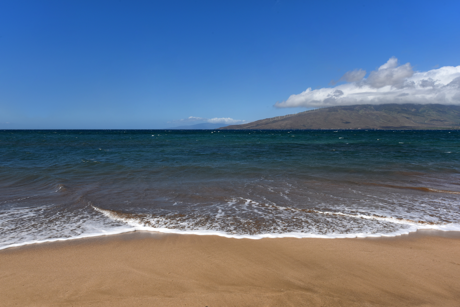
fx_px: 307
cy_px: 154
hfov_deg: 73.7
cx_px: 230
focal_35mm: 24
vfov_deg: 53.2
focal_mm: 24
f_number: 14
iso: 100
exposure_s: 1/200
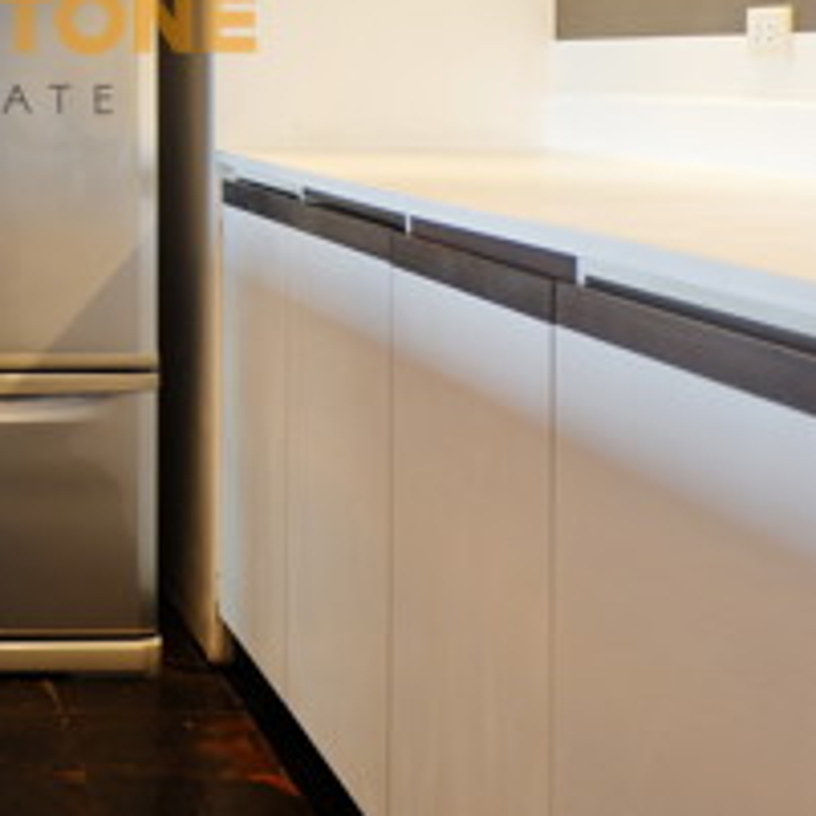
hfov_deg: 19.8
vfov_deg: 20.8
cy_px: 49
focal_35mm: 81
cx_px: -223
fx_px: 2160
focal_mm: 21.1
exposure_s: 1/45
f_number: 4
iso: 200
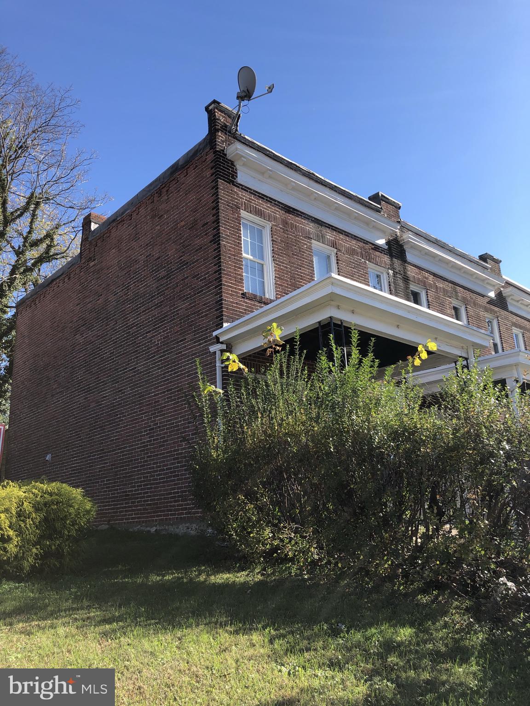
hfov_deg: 49.7
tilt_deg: +17.6
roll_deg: +1.9
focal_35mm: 28
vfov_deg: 63.4
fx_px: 572
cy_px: 353
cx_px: 265
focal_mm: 3.99
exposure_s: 1/800
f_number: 1.8
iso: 20
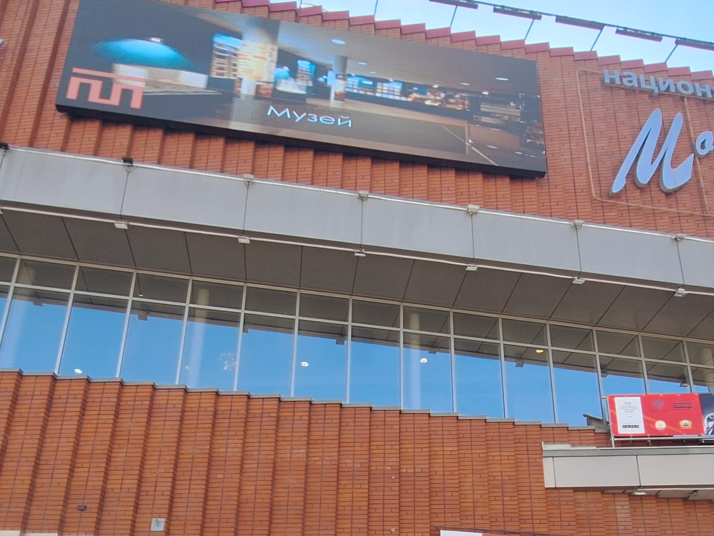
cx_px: 361
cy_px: 517
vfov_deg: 41.6
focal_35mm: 30
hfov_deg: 60.0
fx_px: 619
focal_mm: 1.74
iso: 40
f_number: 2.2
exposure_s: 1/820
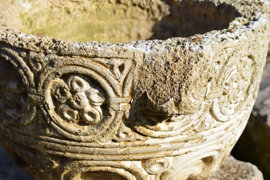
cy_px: 91
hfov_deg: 24.3
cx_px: 134
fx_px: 626
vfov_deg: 16.4
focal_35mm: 84
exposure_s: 1/400
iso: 200
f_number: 10
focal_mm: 55
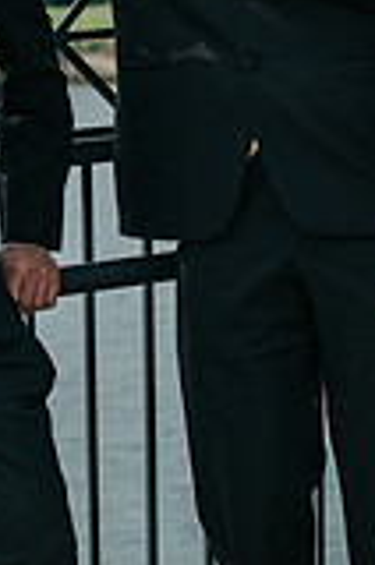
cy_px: 131
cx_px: 0
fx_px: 2322
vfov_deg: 13.8
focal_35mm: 148
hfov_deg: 9.2
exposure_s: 1/2500
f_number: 2.8
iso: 100
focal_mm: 35
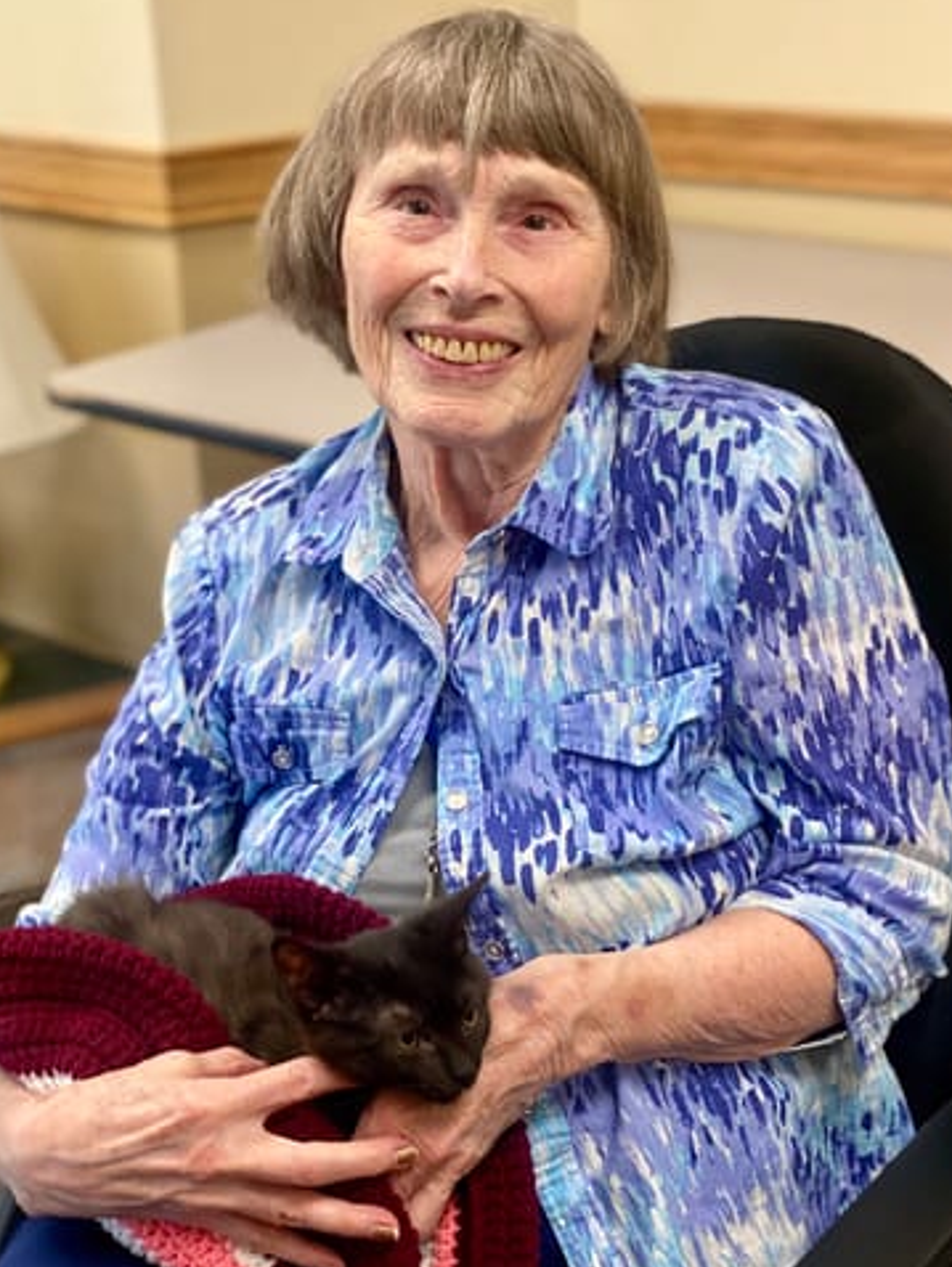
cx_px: 461
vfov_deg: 33.2
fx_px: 2125
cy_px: 645
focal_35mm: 58
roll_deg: +2.5
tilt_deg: -21.6
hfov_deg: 25.3
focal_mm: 6
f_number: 2
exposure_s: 1/120
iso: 200
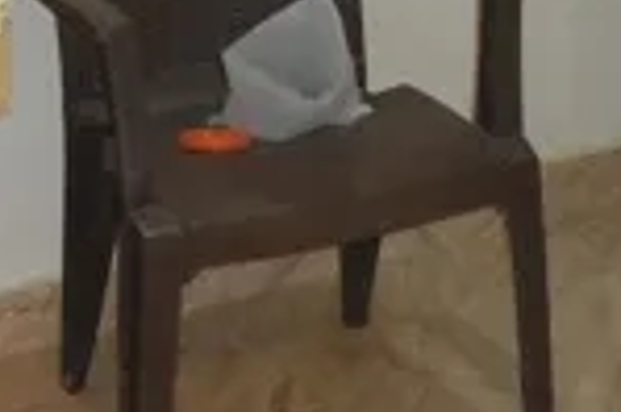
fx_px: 1999
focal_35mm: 116
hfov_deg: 17.6
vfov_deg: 11.3
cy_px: -196
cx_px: 396
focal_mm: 4.6
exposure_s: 1/25
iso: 280
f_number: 3.5
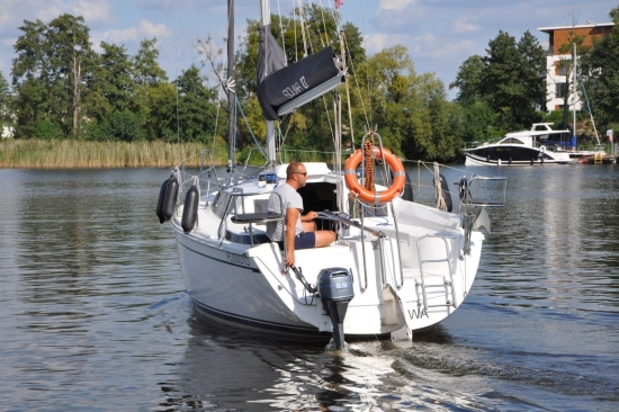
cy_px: 206
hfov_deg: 21.9
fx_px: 1598
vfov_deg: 14.7
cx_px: 310
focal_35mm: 93
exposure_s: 1/400
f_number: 10
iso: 200
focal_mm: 62
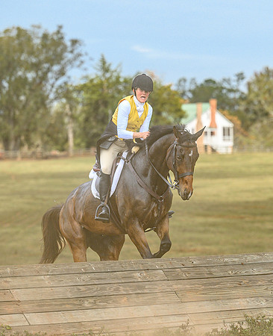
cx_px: 172
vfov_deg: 8.4
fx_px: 2282
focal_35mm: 228
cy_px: 182
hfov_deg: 6.8
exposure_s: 1/1000
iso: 400
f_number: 3.5
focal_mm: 135
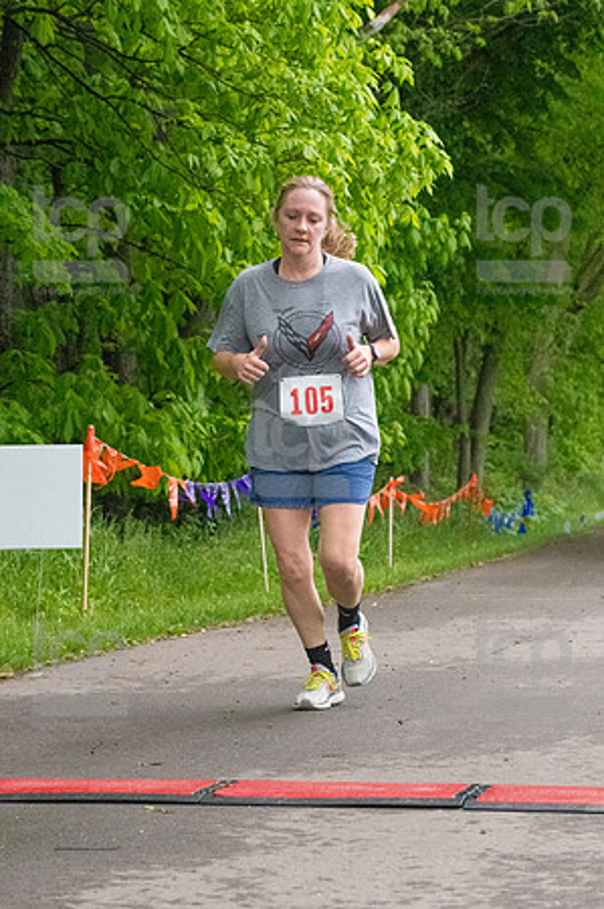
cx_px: 302
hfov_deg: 13.0
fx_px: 2648
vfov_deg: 19.5
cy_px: 454
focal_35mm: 105
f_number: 5.6
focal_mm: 70
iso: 6400
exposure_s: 1/1250
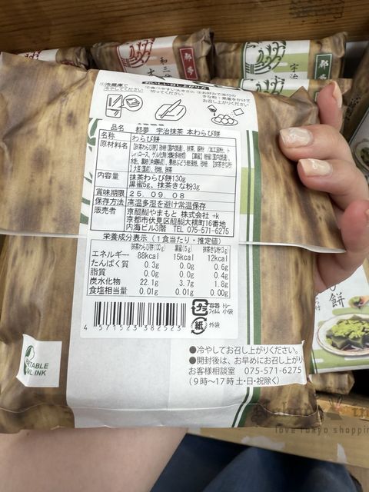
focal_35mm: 24
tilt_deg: -64.6
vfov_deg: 71.6
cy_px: 246
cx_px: 184
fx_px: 341
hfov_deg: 56.8
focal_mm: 2.22
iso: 64
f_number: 2.2
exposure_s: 1/100
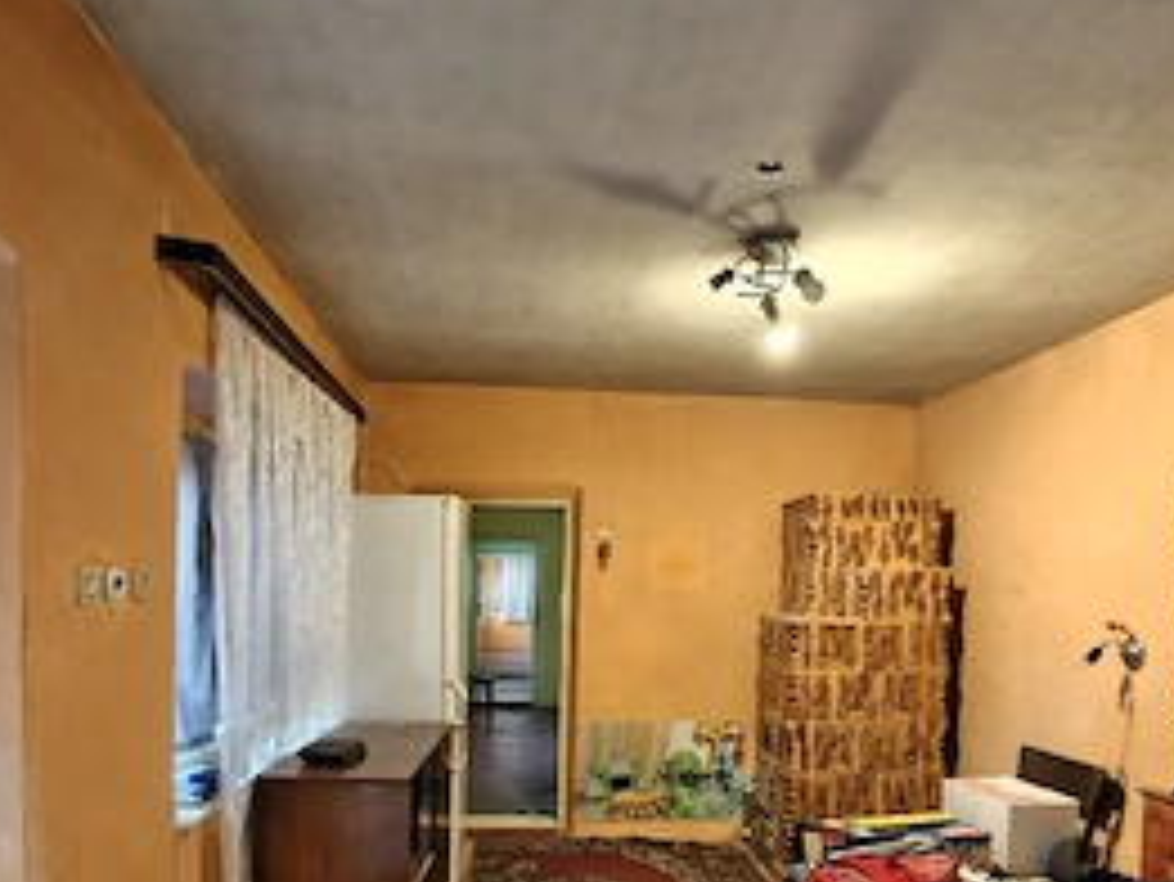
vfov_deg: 56.8
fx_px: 780
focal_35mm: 23
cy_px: 630
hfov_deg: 73.9
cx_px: 576
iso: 2000
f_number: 2
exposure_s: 1/21
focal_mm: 2.3
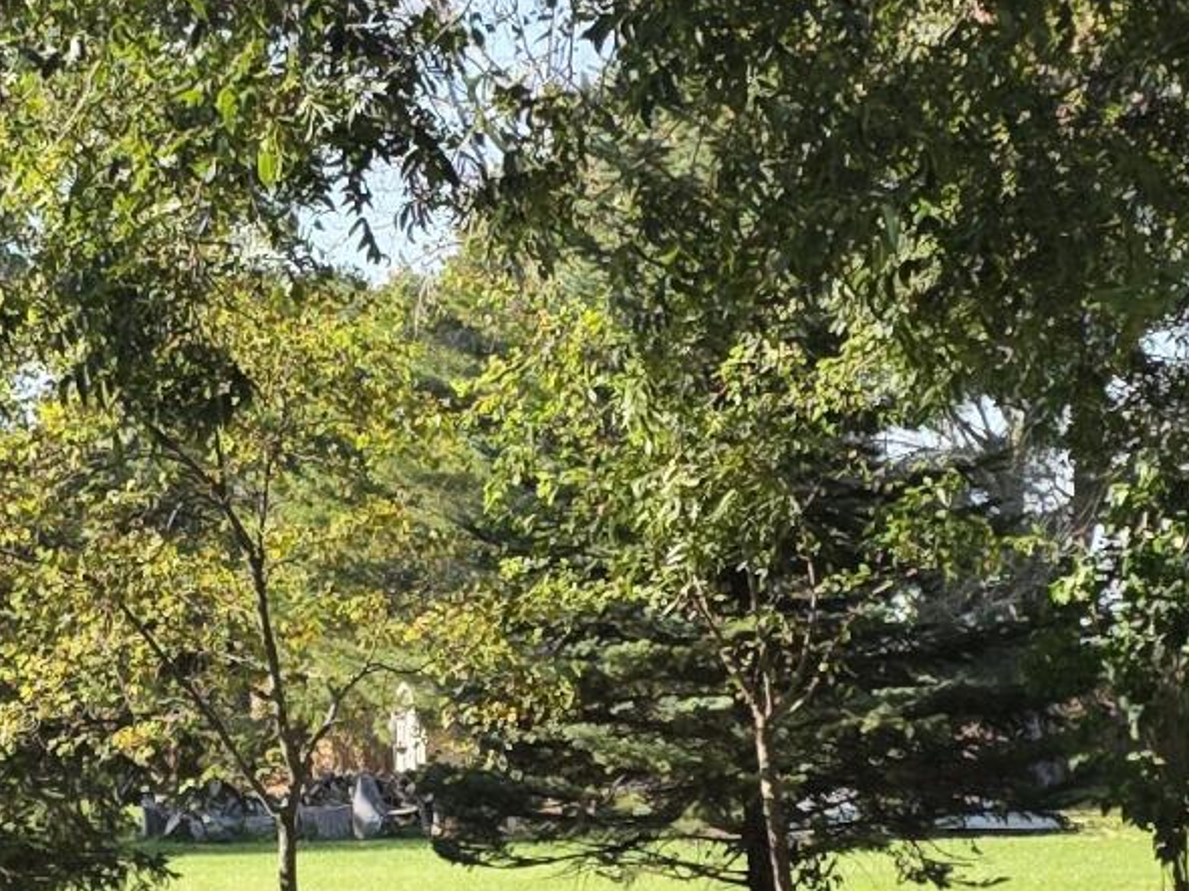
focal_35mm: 117
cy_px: 859
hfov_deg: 16.8
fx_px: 4017
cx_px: 427
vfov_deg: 12.5
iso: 80
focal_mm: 6.3
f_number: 1.7
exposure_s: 1/2204
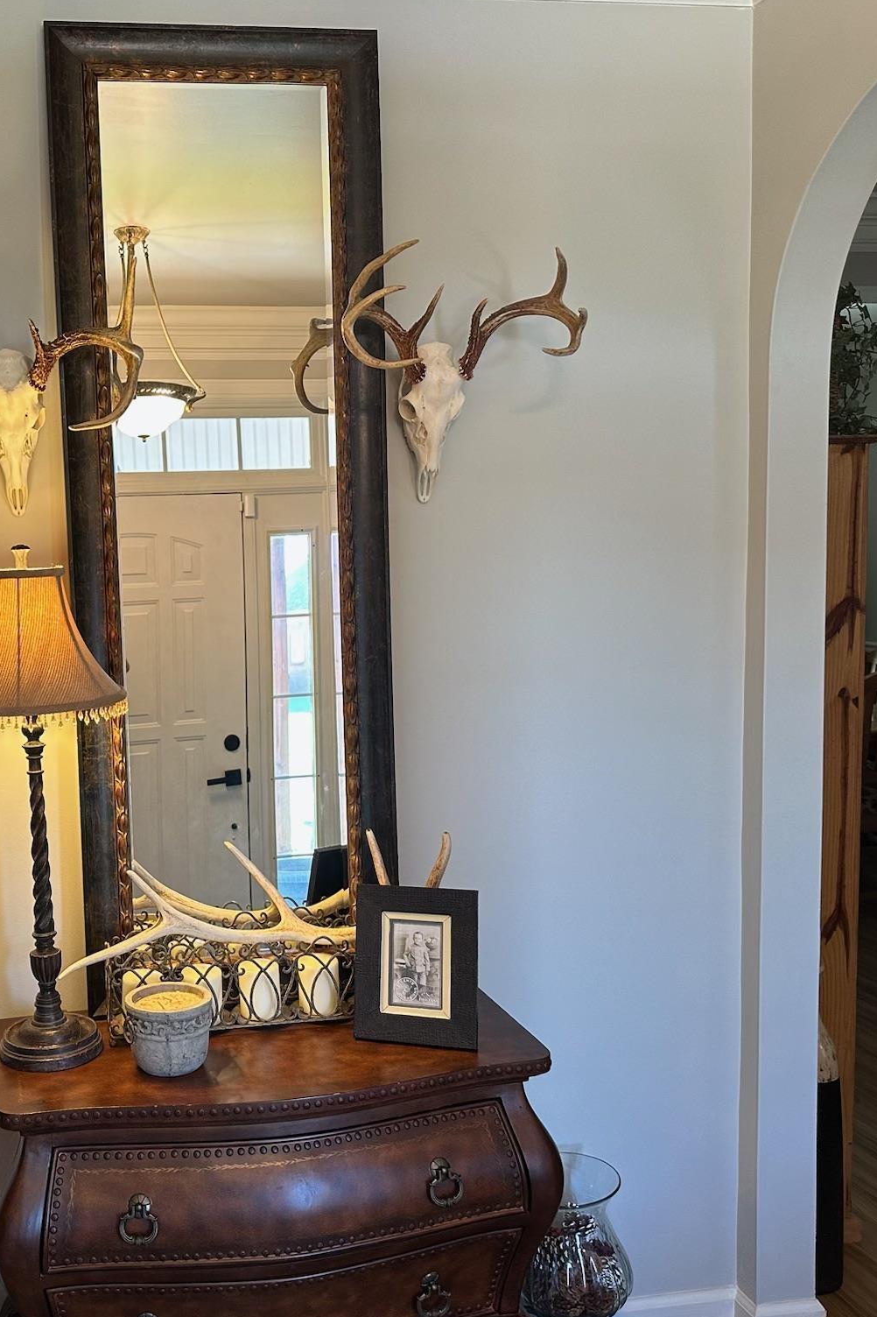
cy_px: 665
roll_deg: +1.2
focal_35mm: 34
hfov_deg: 37.7
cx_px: 193
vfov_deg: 55.8
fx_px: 1243
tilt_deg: -5.6
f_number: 1.78
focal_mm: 6.86
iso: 125
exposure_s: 1/60
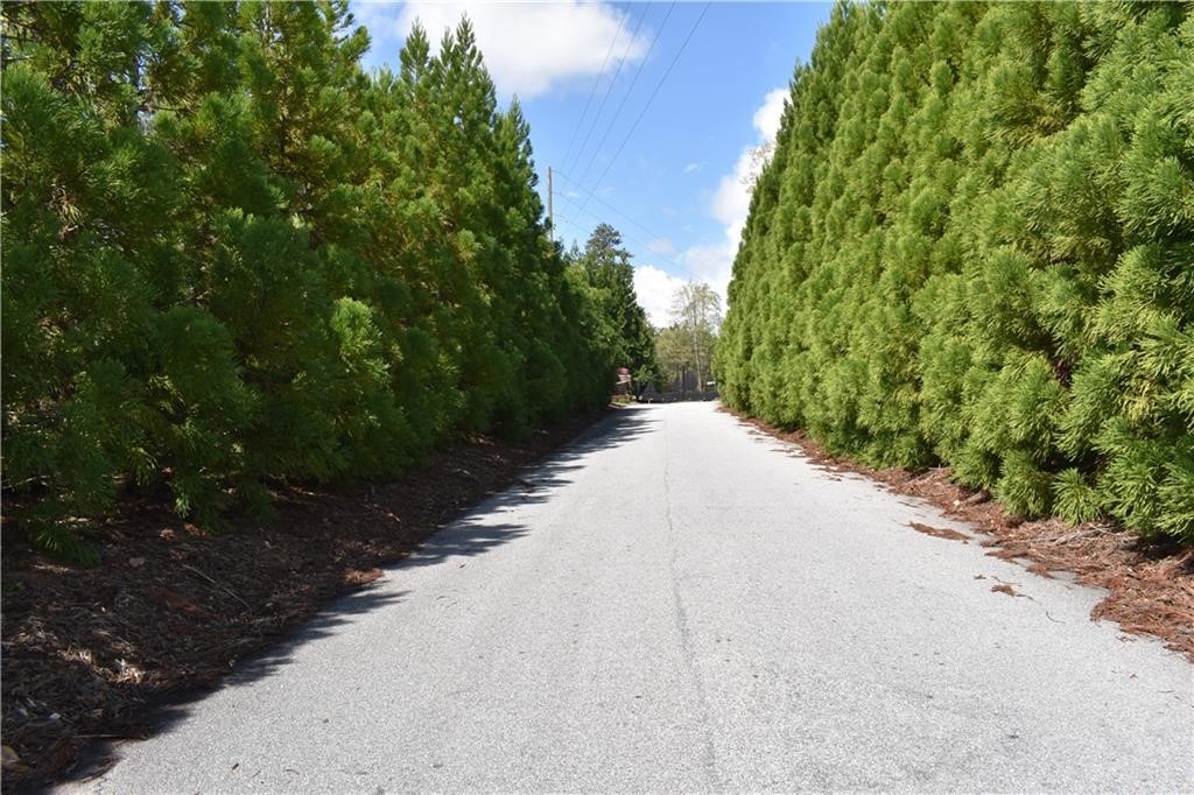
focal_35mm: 27
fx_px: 895
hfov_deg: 67.4
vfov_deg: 47.9
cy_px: 398
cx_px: 597
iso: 100
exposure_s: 1/200
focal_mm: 18
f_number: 8
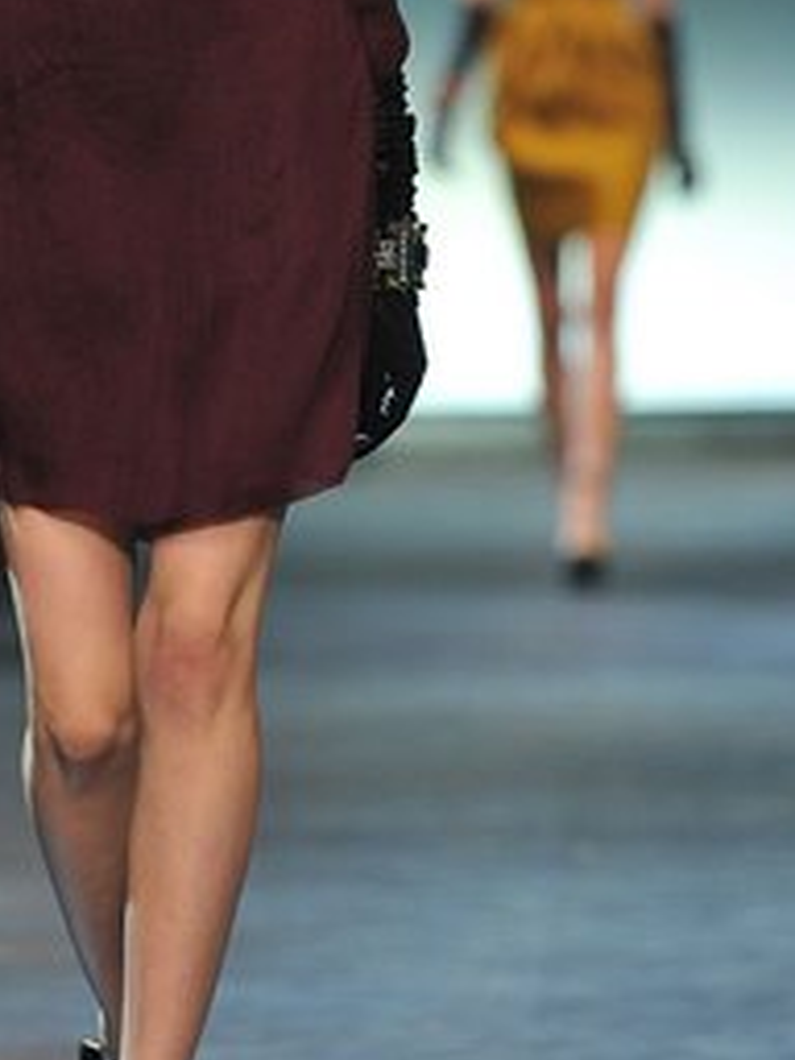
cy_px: 224
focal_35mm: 451
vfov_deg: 4.4
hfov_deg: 3.3
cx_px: 149
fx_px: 13810
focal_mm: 200
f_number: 3.5
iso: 2500
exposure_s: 1/800
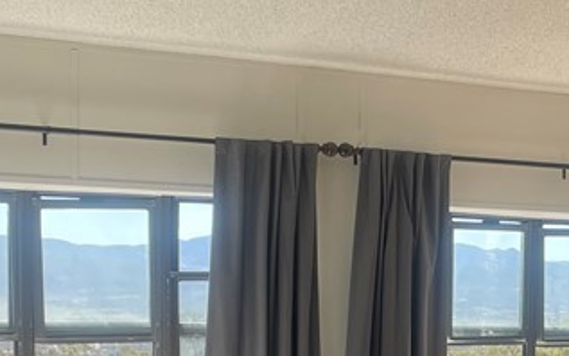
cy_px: 385
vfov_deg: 14.4
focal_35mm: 89
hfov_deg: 22.7
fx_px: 1380
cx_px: 513
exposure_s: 1/473
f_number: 1.6
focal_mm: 4.2
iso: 32
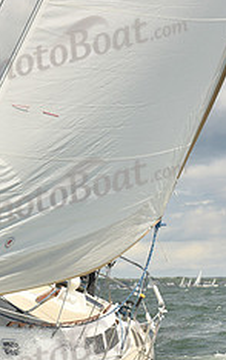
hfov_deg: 5.6
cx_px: -108
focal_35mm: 232
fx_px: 2278
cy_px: 292
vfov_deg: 9.0
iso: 320
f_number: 11
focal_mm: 92
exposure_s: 1/800
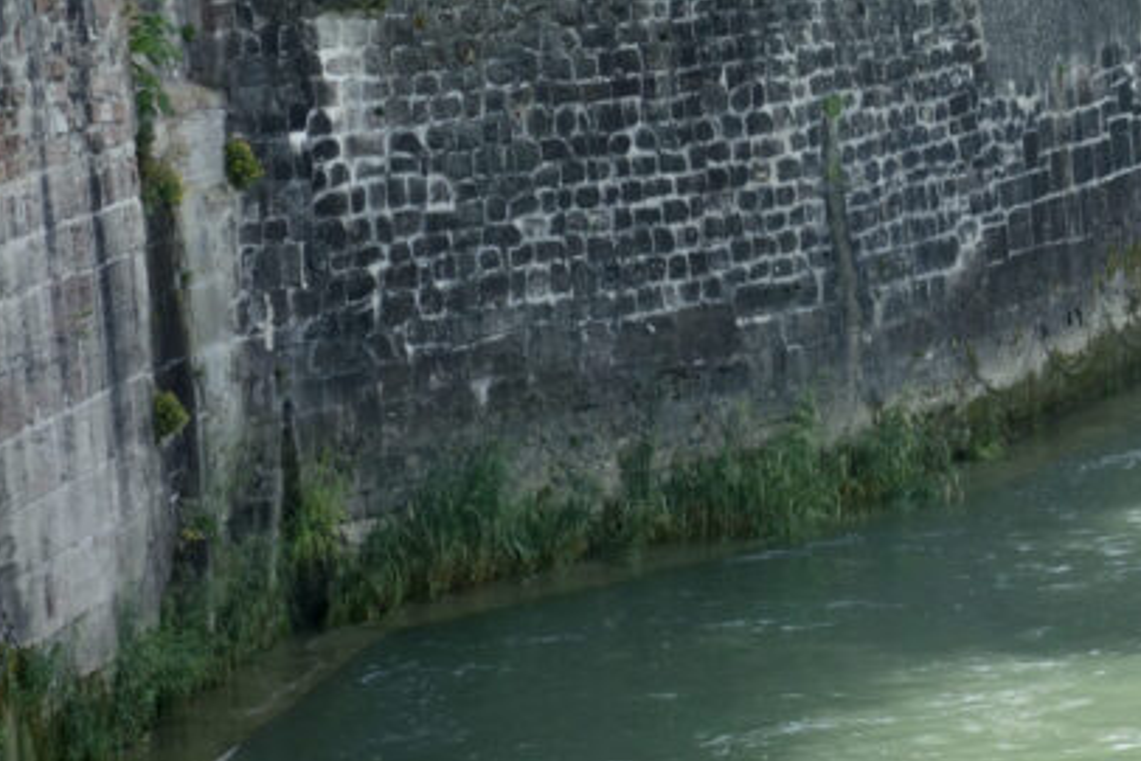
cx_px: 1307
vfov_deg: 5.4
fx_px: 8053
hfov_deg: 8.0
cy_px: 244
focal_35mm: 254
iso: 125
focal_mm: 31.83
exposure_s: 1/200
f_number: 5.6
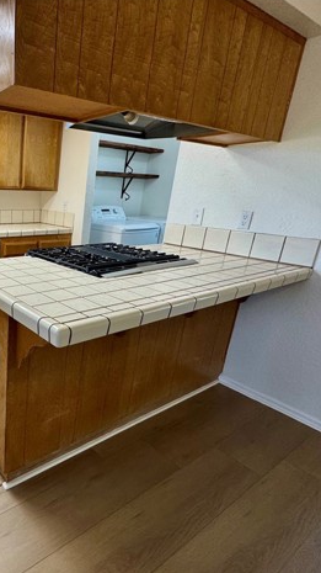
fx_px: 318
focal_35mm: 21
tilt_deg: -18.9
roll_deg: -1.6
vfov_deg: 83.9
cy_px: 292
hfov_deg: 45.9
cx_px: 7
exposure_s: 1/120
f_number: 2.2
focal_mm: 2.22
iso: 100
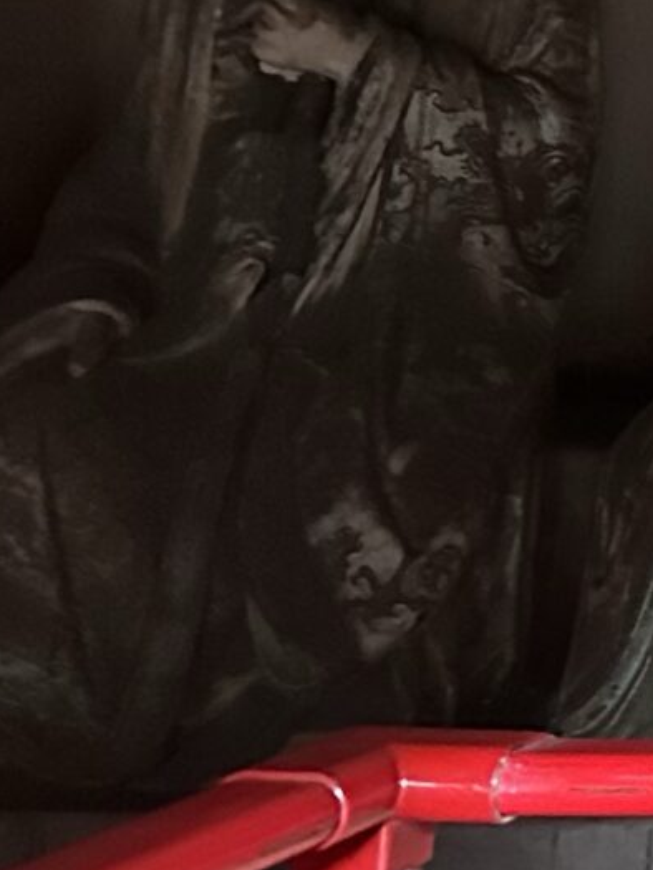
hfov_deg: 9.5
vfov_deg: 16.1
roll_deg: -0.5
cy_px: -217
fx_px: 2942
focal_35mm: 117
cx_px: 2052
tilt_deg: +5.1
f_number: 1.78
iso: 1000
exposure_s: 1/52
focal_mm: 6.86
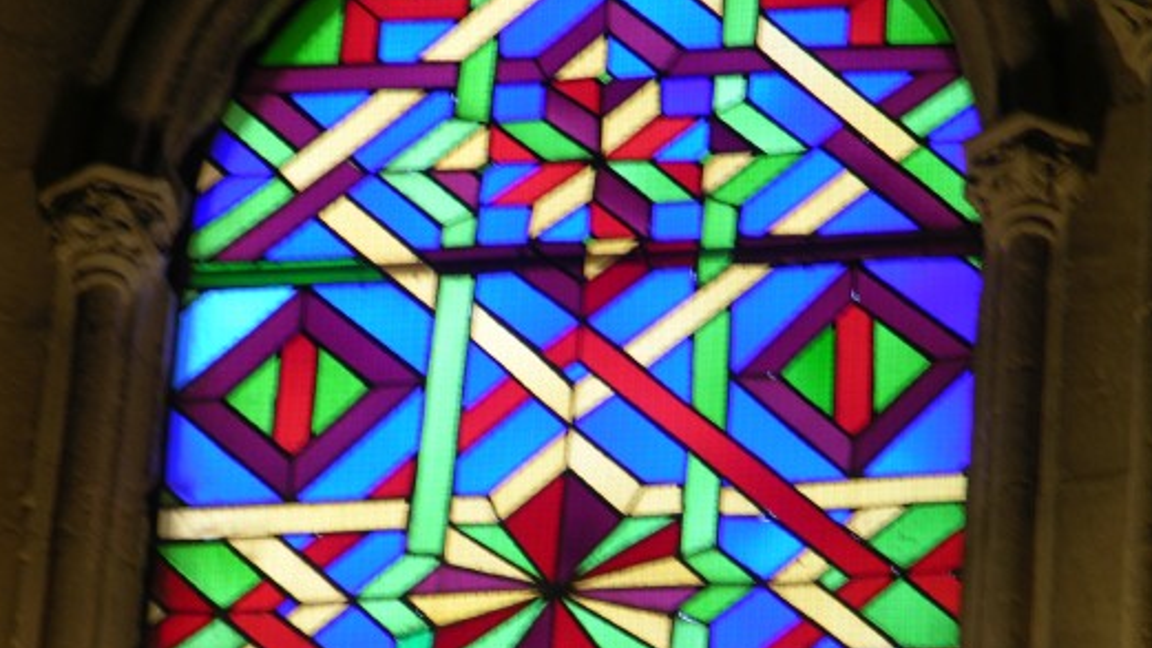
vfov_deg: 2.7
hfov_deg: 4.8
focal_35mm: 450
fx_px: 13745
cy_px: 518
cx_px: 582
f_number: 4.2
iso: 50
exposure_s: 1/17.6
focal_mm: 71.2
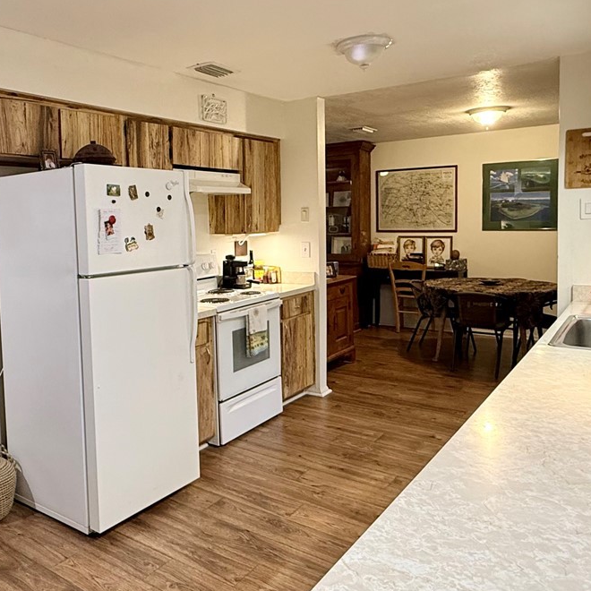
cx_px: 201
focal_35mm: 30
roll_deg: +1.1
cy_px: 257
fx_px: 579
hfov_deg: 53.1
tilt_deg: -4.3
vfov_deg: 53.9
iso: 200
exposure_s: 1/60
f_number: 2.2
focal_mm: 2.22
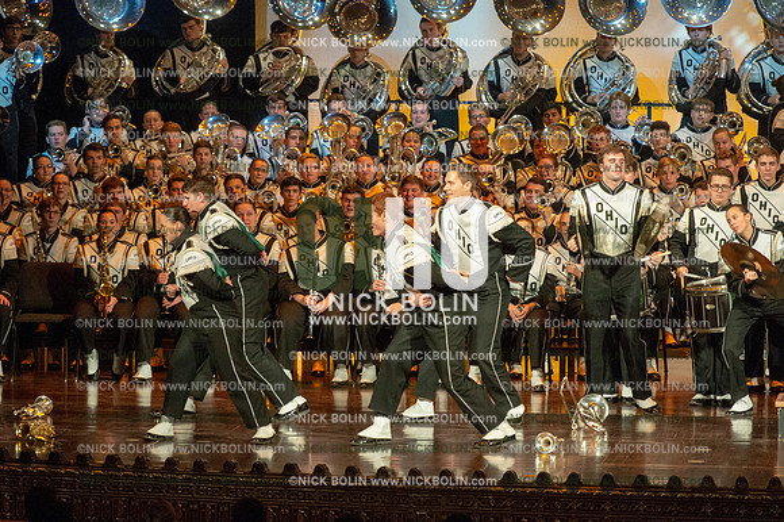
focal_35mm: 210
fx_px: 4571
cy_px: 261
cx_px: 392
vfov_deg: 6.5
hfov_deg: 9.8
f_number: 5.6
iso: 8000
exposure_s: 1/320
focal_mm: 210
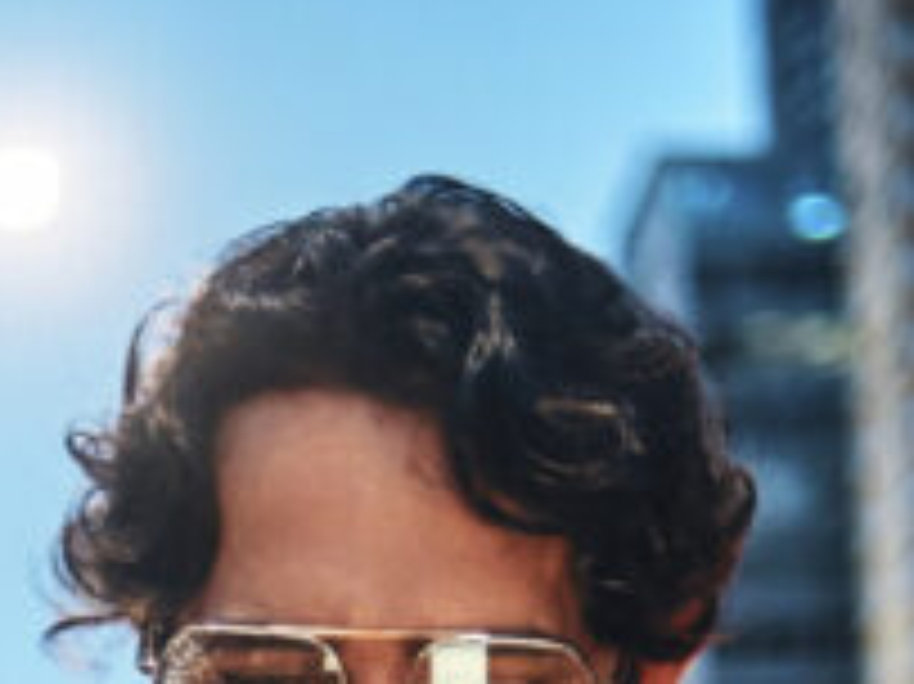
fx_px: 4697
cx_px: -47
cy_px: 1130
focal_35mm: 178
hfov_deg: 11.0
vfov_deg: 8.1
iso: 1000
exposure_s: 1/80
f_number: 2
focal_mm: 35
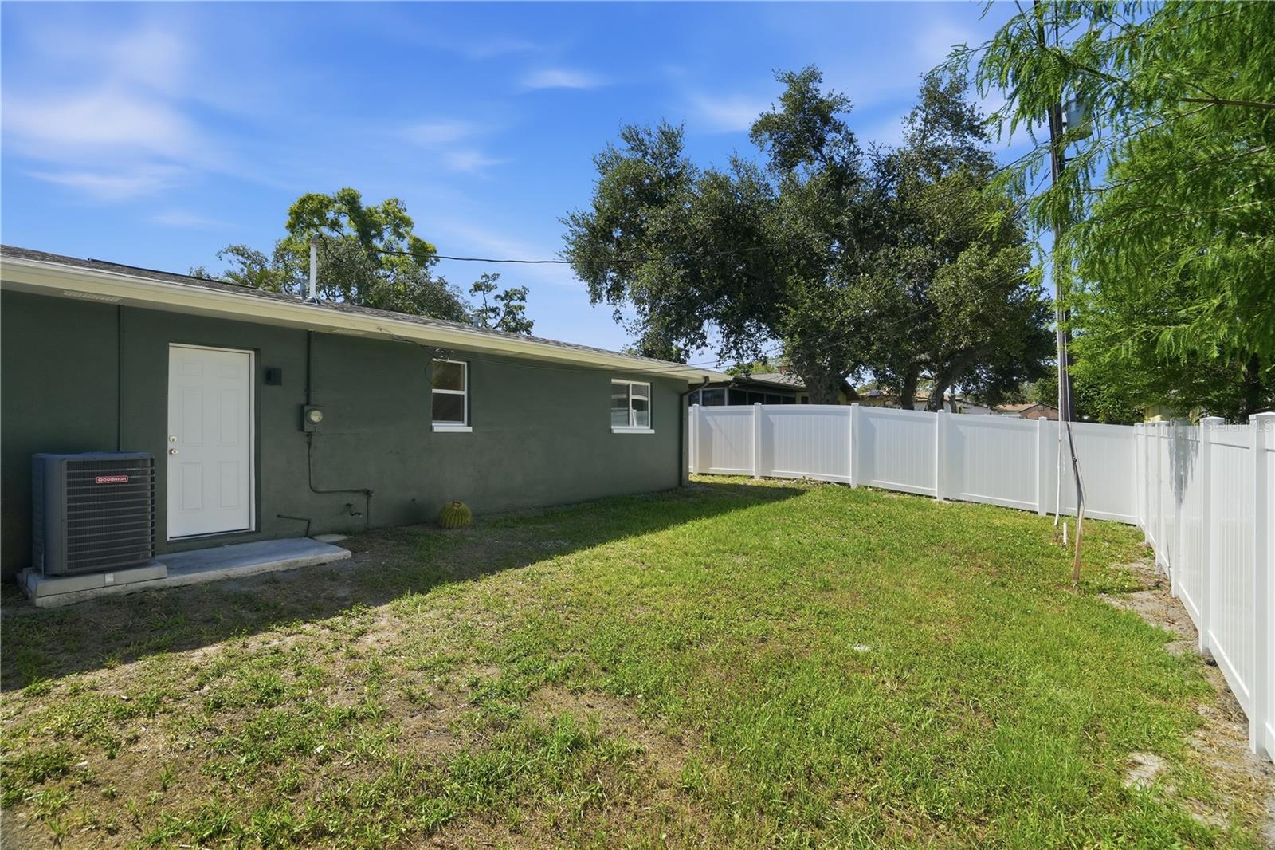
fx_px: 567
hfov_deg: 96.7
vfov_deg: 73.7
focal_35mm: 16
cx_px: 638
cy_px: 425
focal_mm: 16
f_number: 8
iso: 500
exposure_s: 1/640
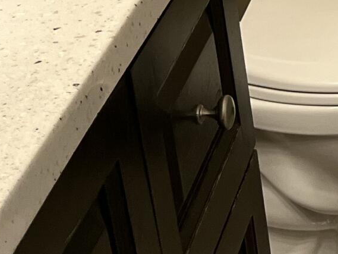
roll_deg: -1.1
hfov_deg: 11.5
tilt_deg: -18.7
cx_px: 854
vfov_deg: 10.4
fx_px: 1338
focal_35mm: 137
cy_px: -131
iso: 125
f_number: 1.6
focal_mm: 5.1
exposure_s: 1/120
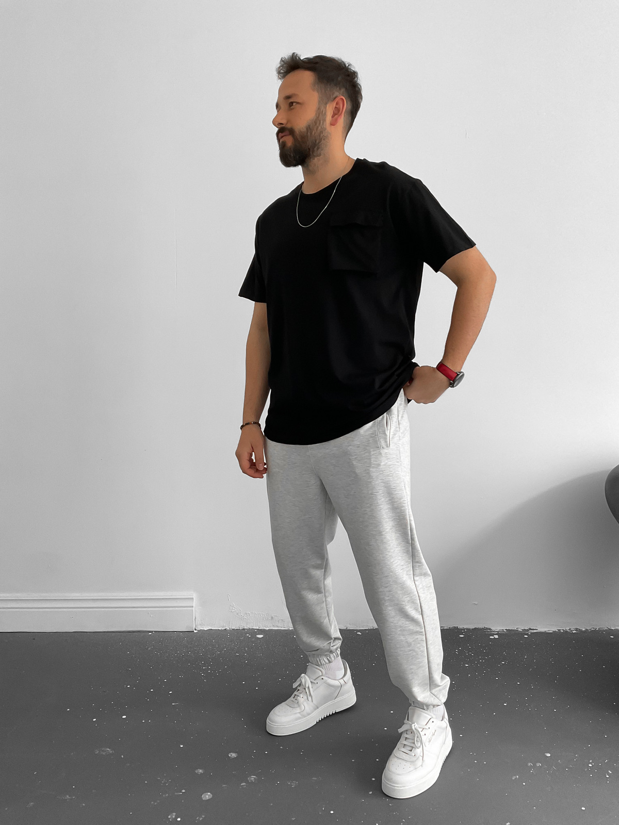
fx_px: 691
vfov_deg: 61.7
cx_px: 310
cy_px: 412
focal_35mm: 29
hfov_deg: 48.2
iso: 80
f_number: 1.8
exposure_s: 1/60
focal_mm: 3
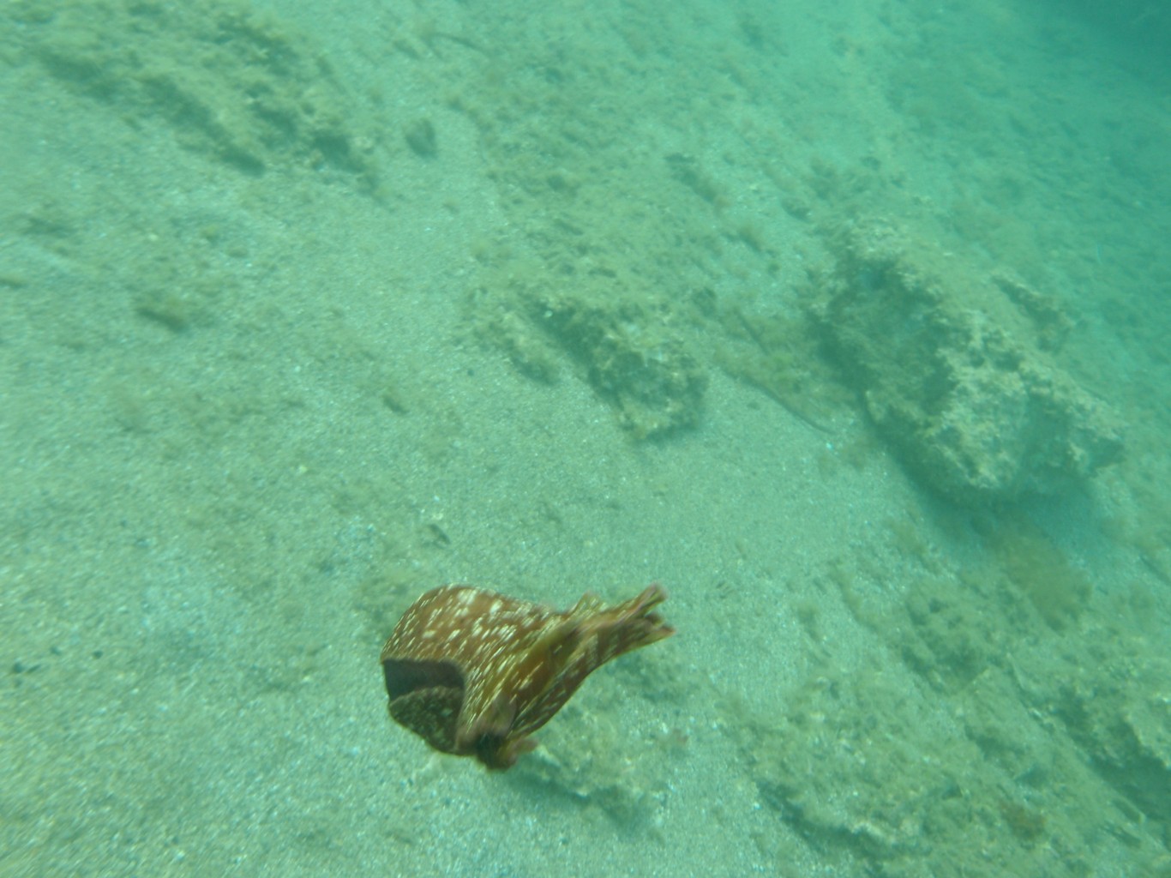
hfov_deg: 63.5
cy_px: 439
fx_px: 947
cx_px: 586
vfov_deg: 49.7
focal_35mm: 28
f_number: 5
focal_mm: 5
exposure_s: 1/40
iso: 64
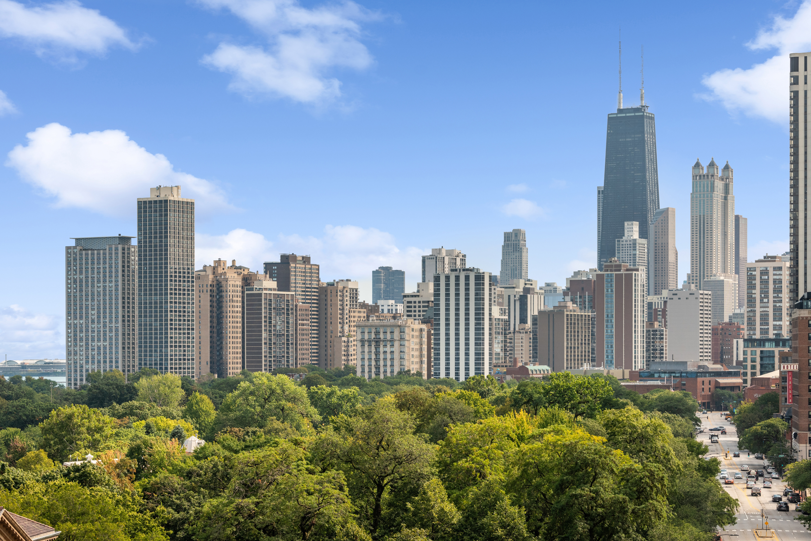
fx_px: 1938
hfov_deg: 23.6
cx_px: 406
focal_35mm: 86
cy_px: 270
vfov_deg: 15.9
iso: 400
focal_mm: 86
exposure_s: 1/800
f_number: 8
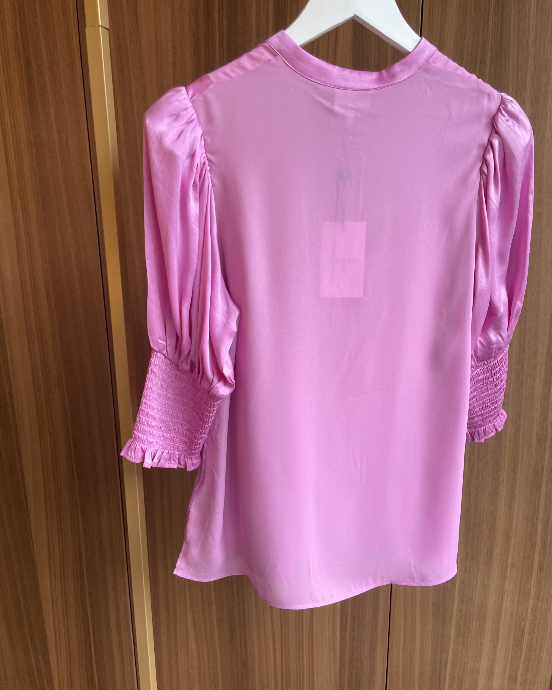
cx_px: 274
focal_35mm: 28
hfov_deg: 51.5
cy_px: 338
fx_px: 572
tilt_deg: -15.4
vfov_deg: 62.2
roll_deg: +0.7
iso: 80
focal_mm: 4.2
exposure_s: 1/100
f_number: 1.6
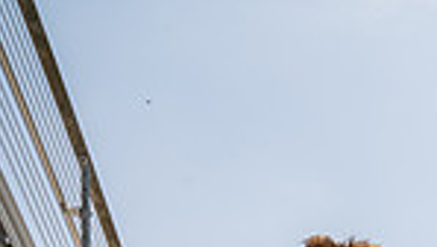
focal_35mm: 76
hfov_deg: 26.8
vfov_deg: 12.0
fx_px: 881
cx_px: 405
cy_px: 632
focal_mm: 24
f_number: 8
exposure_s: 1/250
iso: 100
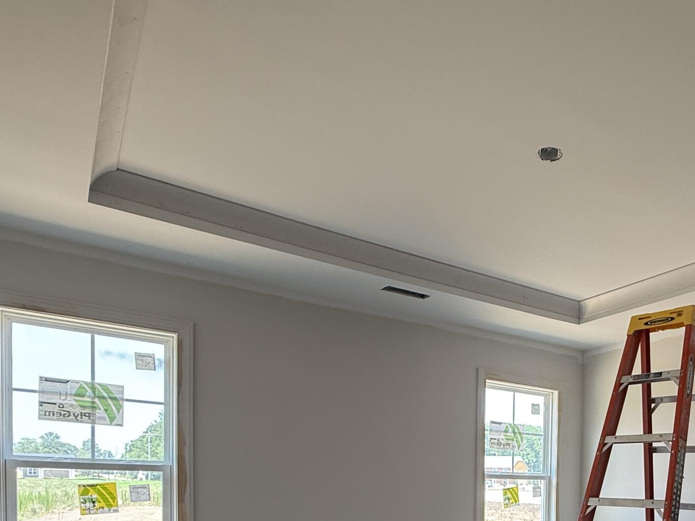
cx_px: 541
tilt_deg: -0.8
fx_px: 602
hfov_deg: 56.3
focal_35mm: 30
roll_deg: -1.7
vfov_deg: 41.5
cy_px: 505
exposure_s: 1/99
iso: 100
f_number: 2.2
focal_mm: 2.22
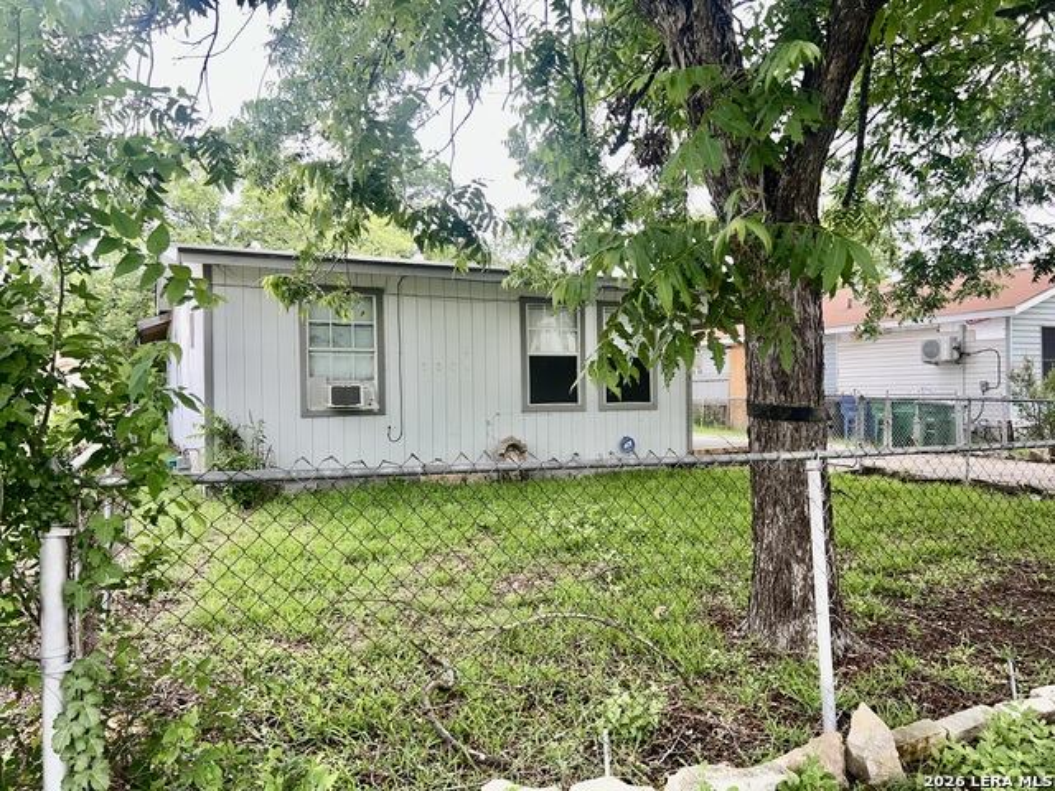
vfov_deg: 53.1
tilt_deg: -1.1
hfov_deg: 67.3
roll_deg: +1.0
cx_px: 528
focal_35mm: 26
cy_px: 396
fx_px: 792
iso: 32
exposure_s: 1/840
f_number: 1.5
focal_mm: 5.7
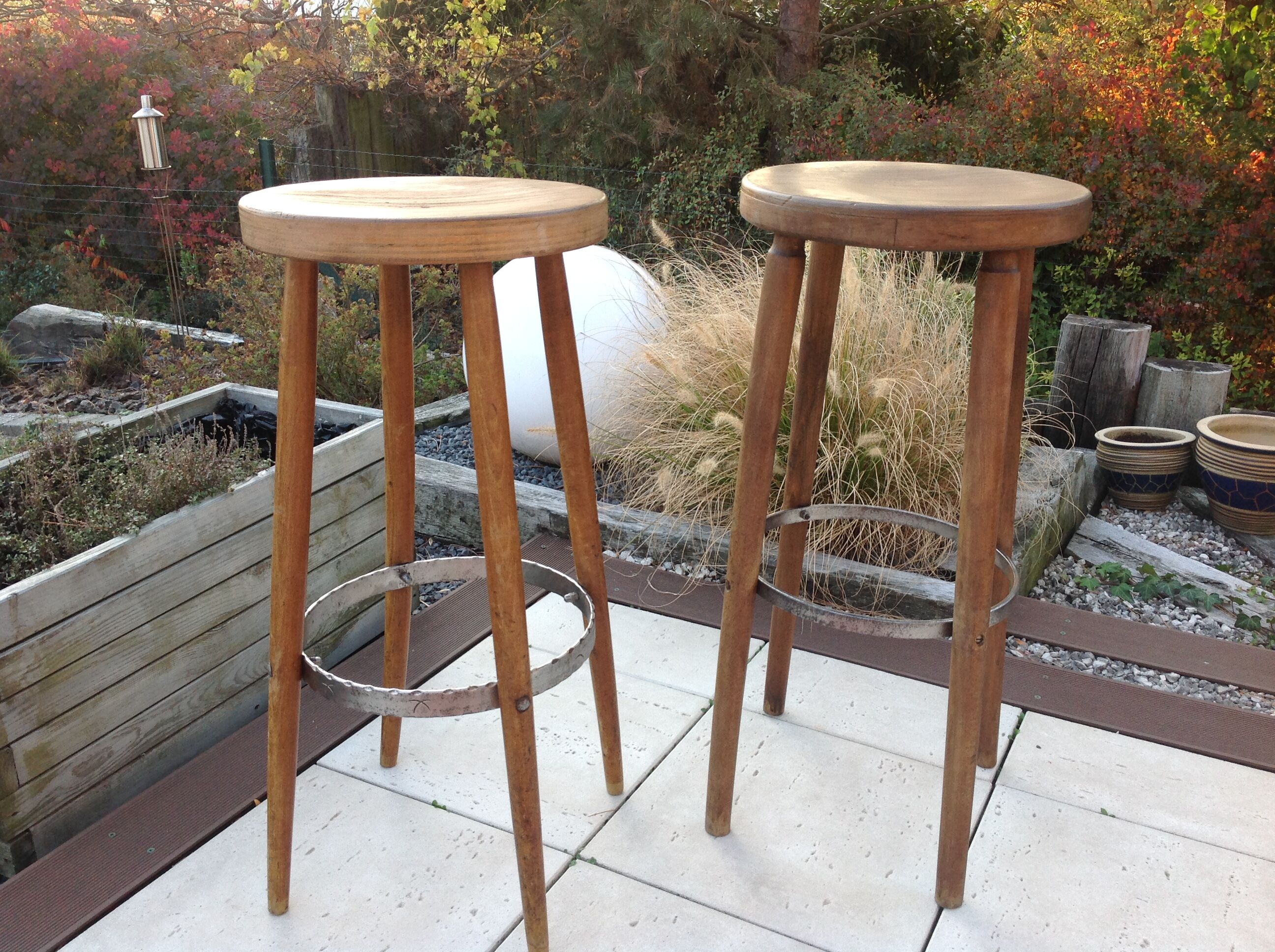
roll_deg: -0.1
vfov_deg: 40.6
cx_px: 638
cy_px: 476
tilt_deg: -21.4
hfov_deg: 52.7
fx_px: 1287
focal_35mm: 35
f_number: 2.4
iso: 50
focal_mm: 4.28
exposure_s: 1/131
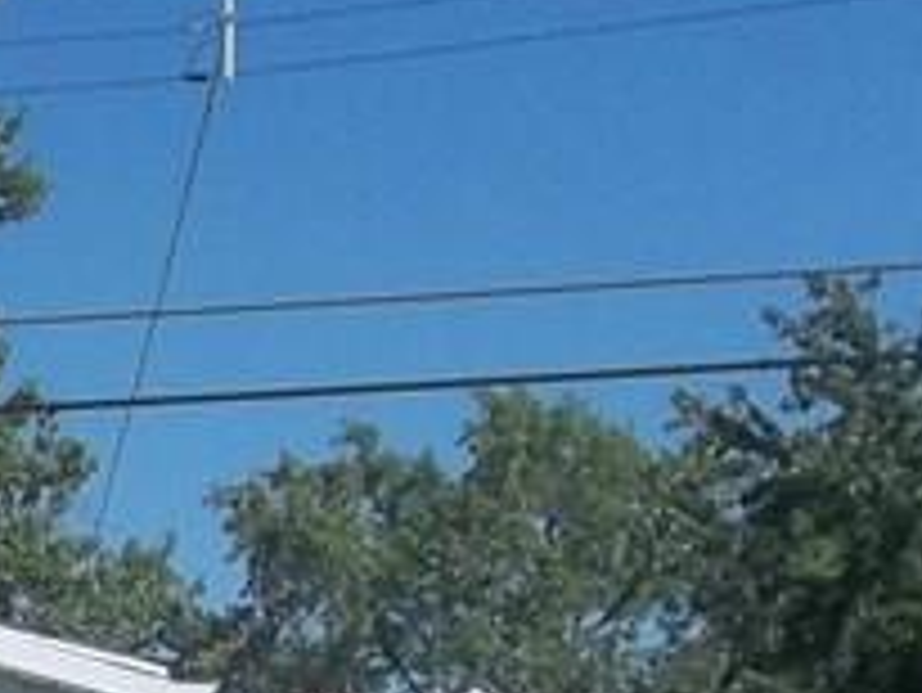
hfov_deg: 12.0
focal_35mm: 135
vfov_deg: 10.4
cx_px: -1237
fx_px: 3598
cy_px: 1228
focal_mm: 4.9
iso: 80
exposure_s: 1/250
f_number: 8.9
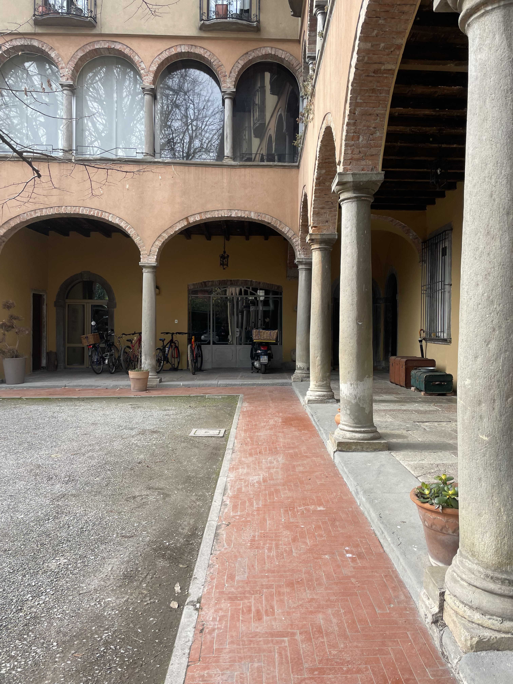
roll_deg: -1.1
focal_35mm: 26
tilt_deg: -2.2
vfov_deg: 67.3
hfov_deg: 53.1
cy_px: 342
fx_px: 514
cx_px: 256
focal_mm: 4.2
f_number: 1.6
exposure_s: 1/485
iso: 32
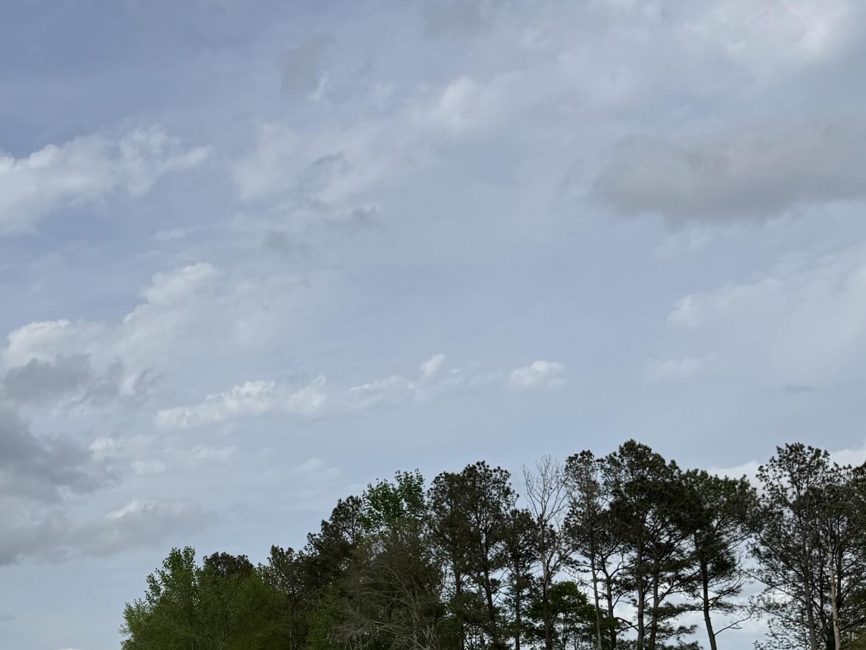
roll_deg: +0.3
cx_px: 44
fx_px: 1276
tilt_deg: +4.0
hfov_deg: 34.8
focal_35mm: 51
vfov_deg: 27.1
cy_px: 635
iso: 80
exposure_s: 1/7092
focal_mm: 6.76
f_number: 1.78
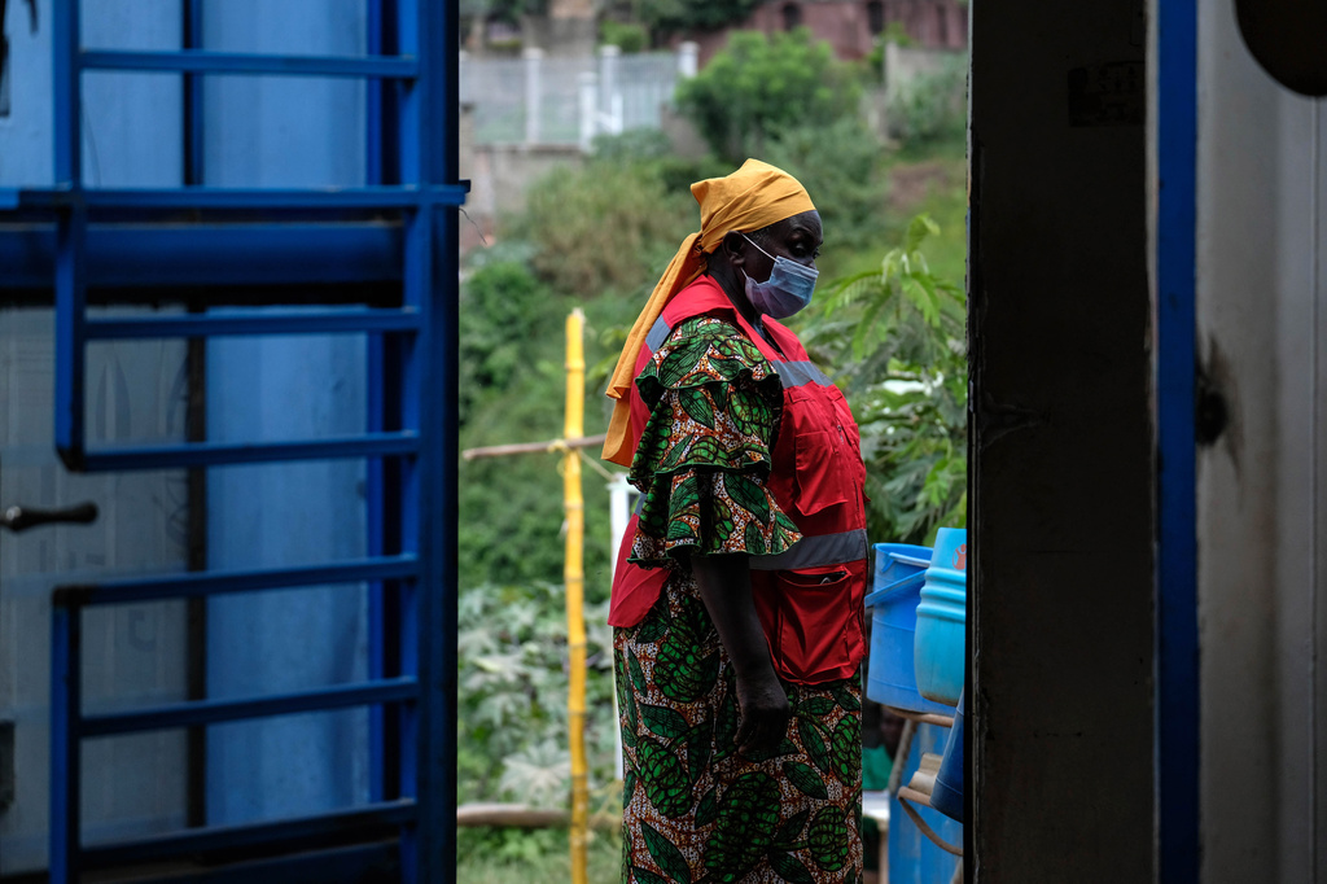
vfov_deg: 9.1
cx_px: 664
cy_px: 442
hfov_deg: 13.7
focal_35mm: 150
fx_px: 5527
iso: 500
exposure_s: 1/1000
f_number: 4.5
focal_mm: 100
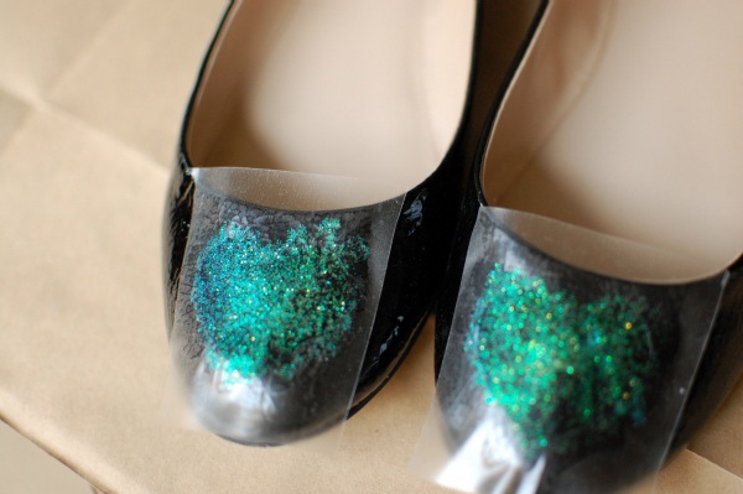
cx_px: 372
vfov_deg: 25.7
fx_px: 1083
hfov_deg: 37.9
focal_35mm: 52
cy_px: 247
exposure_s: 1/125
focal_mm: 35
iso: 800
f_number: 1.8
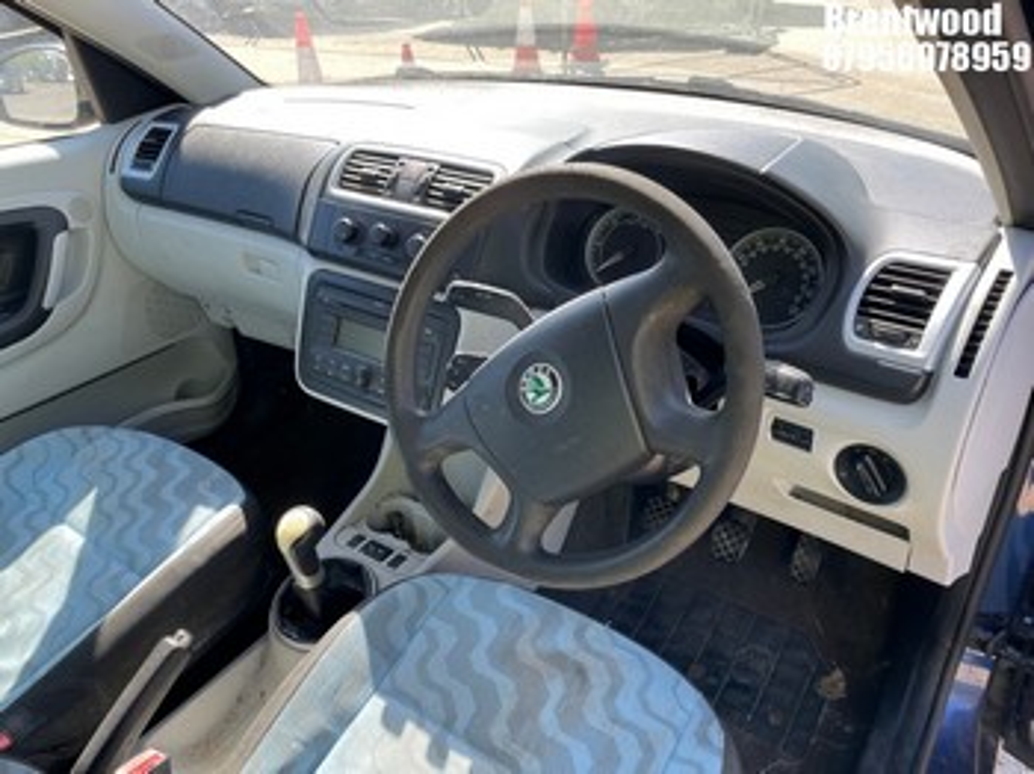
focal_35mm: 26
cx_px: 517
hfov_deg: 67.3
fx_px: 776
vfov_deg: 53.0
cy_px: 387
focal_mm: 4.2
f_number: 1.6
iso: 32
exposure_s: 1/240
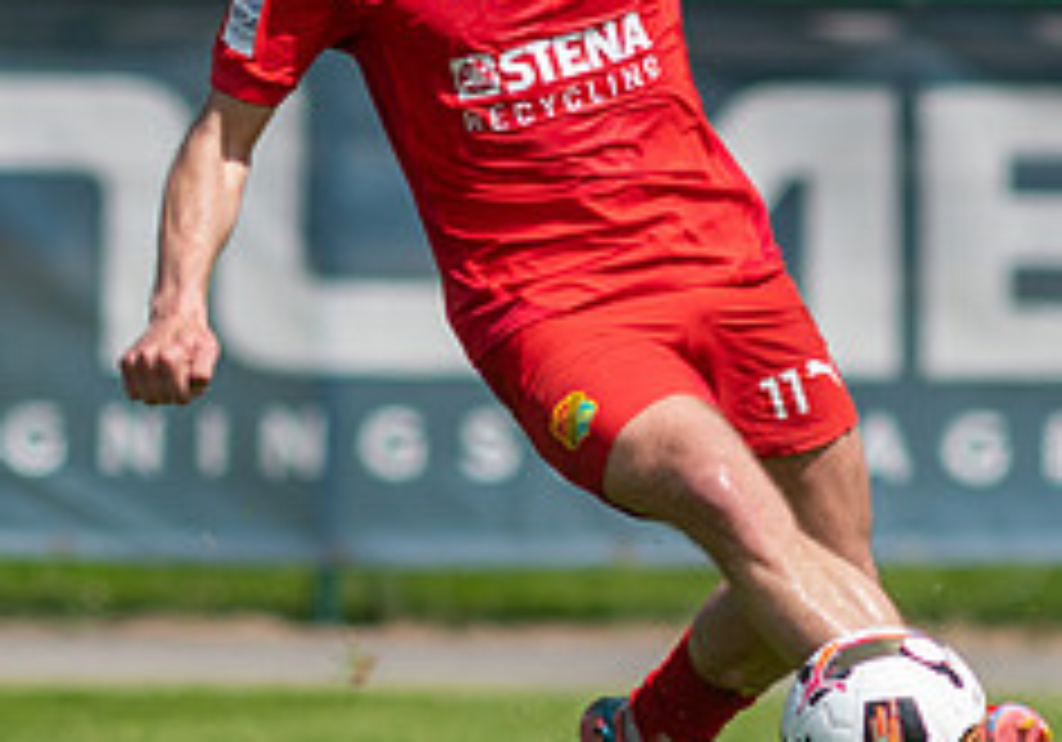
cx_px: 519
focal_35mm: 1448
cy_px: 227
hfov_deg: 1.4
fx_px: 43364
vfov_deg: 1.0
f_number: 3.2
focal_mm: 300
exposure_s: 1/1600
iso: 100
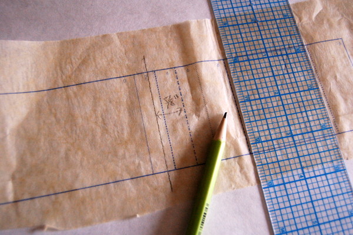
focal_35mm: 34
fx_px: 338
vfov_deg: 38.3
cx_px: 176
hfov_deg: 55.1
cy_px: 118
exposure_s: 1/60
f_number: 4.5
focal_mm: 23
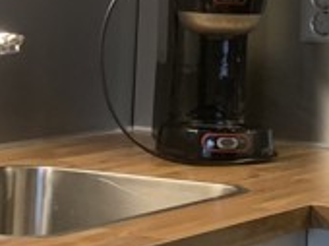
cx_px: 261
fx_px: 1699
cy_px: -78
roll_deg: -1.3
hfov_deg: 11.0
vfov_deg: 8.2
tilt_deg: -0.8
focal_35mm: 179
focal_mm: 4.25
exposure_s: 1/50
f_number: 1.8
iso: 200
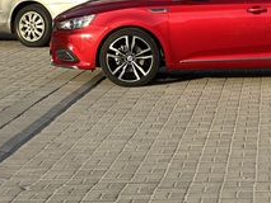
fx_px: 1292
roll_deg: +0.3
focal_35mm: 165
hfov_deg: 11.8
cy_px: -7
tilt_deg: -0.5
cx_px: 279
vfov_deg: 8.9
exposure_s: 1/172
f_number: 2.8
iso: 32
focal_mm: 9
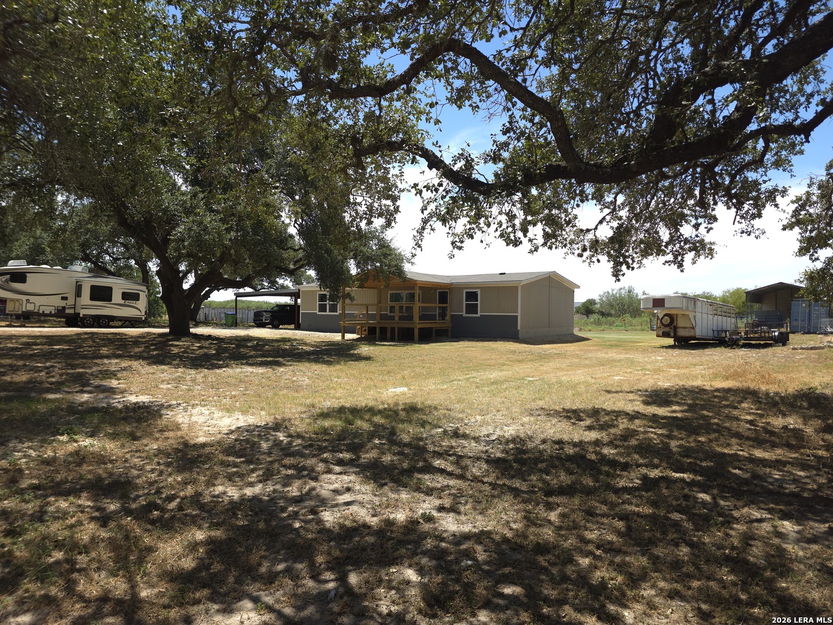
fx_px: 553
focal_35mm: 23
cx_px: 416
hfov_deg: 73.9
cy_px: 312
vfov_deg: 58.9
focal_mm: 6.3
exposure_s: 1/342
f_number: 1.7
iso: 12
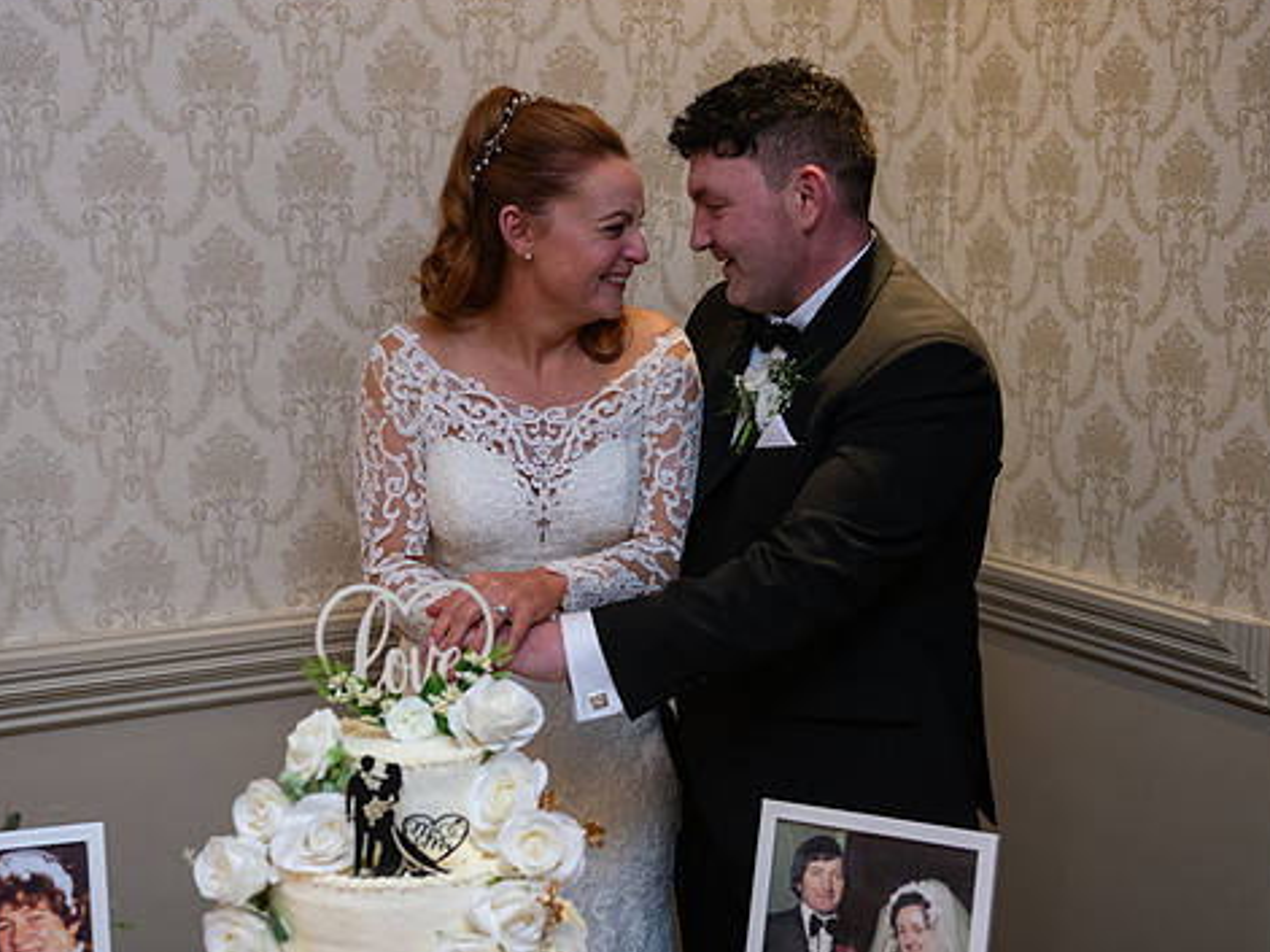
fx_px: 1981
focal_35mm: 54
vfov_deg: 27.0
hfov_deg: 35.5
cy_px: 463
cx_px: 539
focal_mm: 44
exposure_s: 1/160
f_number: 3.5
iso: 1000
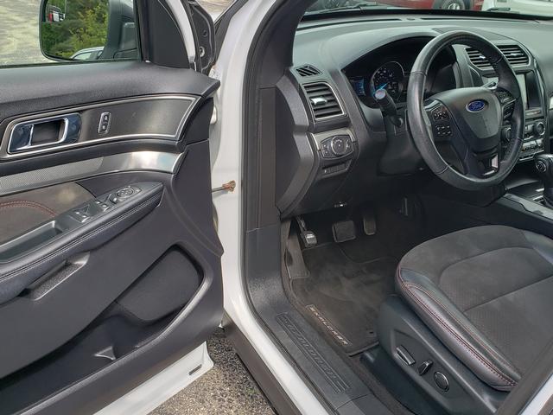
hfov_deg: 67.3
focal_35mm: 26
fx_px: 415
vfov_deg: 53.1
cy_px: 208
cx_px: 276
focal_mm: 4.3
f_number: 2.4
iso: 50
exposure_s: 1/192
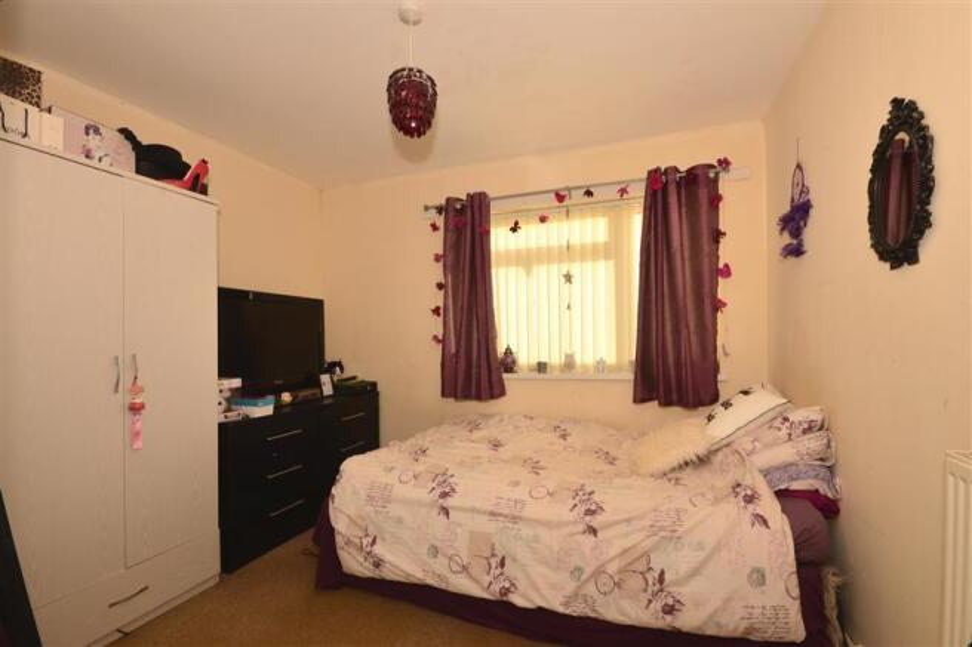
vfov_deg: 77.3
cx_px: 486
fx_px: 405
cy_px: 324
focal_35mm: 15
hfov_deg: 100.4
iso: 400
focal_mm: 10
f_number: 16
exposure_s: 1/125
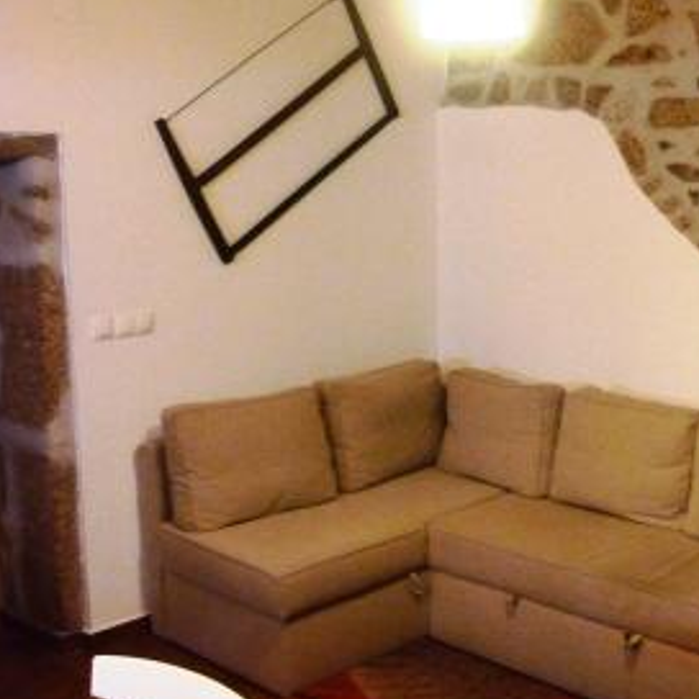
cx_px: 527
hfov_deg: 34.6
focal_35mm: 48
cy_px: 347
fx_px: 1097
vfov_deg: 35.4
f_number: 2.8
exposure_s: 1/20
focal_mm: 5.5
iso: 800
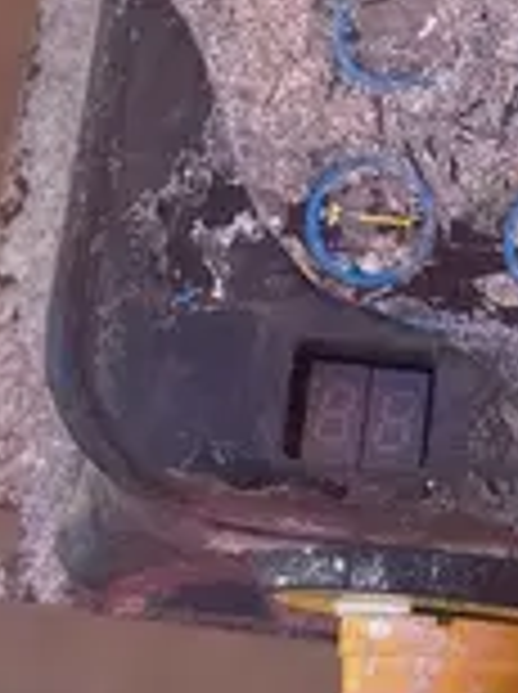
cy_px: -232
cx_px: 518
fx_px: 2481
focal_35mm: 124
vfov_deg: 15.1
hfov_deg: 11.8
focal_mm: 5.96
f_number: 1.6
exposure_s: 1/935
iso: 50
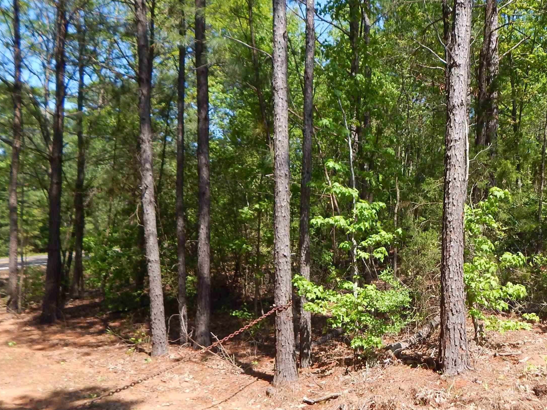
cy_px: 240
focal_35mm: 31
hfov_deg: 57.0
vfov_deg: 45.3
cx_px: 366
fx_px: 490
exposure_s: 1/640
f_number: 3
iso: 125
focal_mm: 4
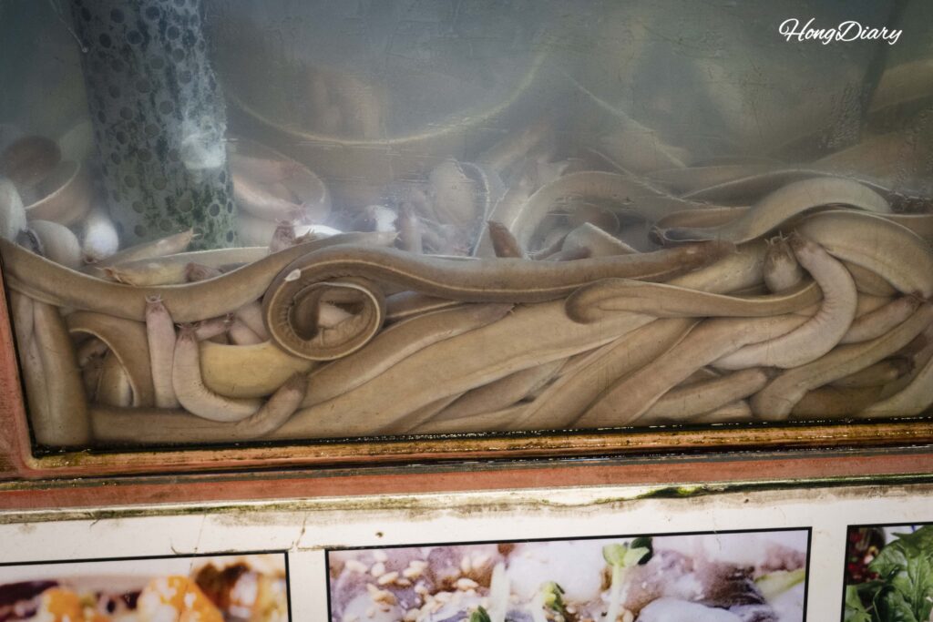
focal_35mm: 60
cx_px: 466
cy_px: 311
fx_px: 1555
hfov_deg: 33.4
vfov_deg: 22.6
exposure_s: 1/160
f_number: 5.6
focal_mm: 60
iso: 6400
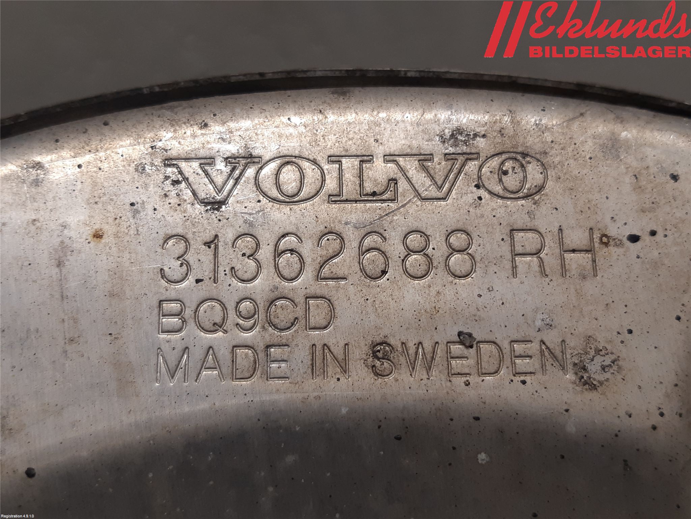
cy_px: 260
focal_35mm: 26
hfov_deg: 67.3
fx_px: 519
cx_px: 346
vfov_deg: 53.1
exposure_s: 1/50
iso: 64
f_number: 1.7
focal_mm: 3.93
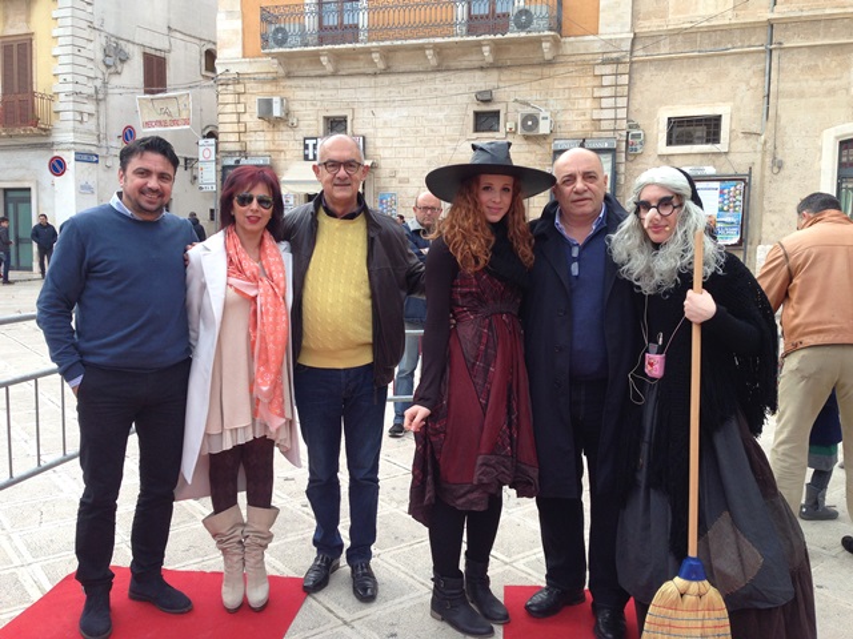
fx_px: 813
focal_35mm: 33
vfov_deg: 42.9
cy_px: 320
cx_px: 426
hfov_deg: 55.4
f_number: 2.4
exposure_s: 1/335
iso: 50
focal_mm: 4.12
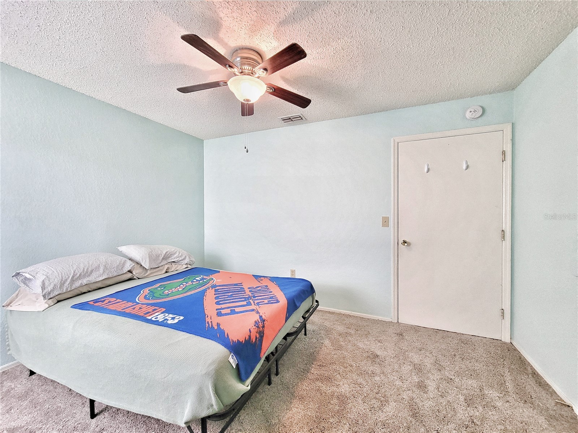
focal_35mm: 13
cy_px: 216
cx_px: 289
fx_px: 217
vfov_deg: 89.9
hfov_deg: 106.2
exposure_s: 1/60
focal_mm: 2.2
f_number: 2.2
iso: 250
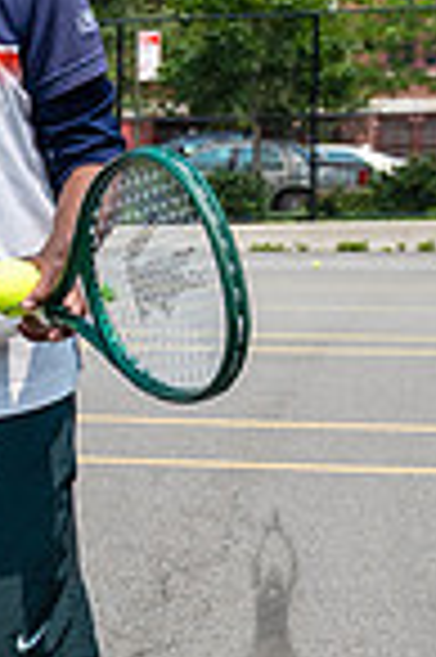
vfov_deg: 14.4
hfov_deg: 8.9
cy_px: 367
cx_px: -474
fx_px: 2604
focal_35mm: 143
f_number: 4.5
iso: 200
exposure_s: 1/1600
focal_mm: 26
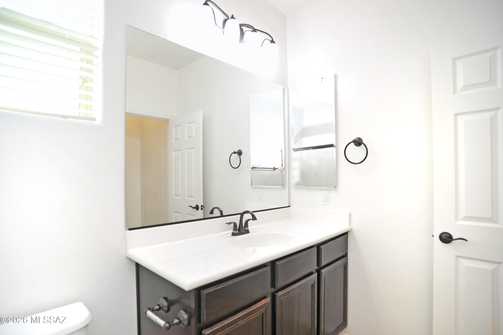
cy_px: 168
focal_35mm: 18
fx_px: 251
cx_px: 252
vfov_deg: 67.3
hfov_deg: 90.0
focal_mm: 18
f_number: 4.5
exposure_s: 1/30
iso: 200
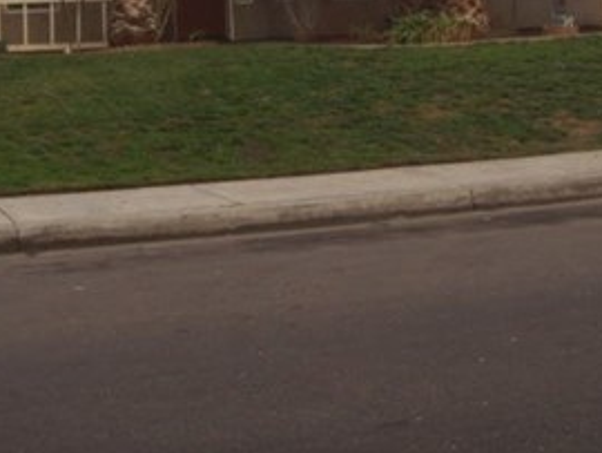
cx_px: 401
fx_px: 1567
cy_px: -80
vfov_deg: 15.9
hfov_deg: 21.7
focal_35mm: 90
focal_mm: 6.4
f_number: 3.5
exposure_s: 1/141
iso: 64
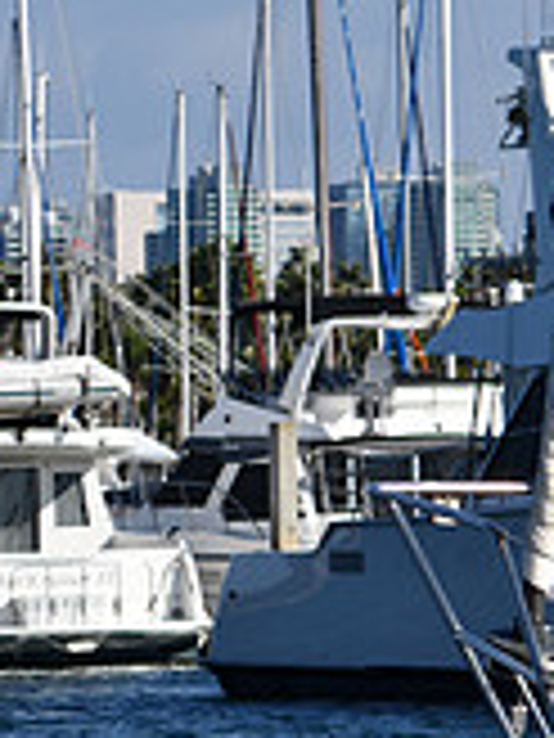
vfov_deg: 3.9
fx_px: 10861
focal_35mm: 509
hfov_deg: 2.9
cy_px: 290
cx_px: 1239
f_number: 8
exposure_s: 1/500
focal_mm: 100
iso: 100
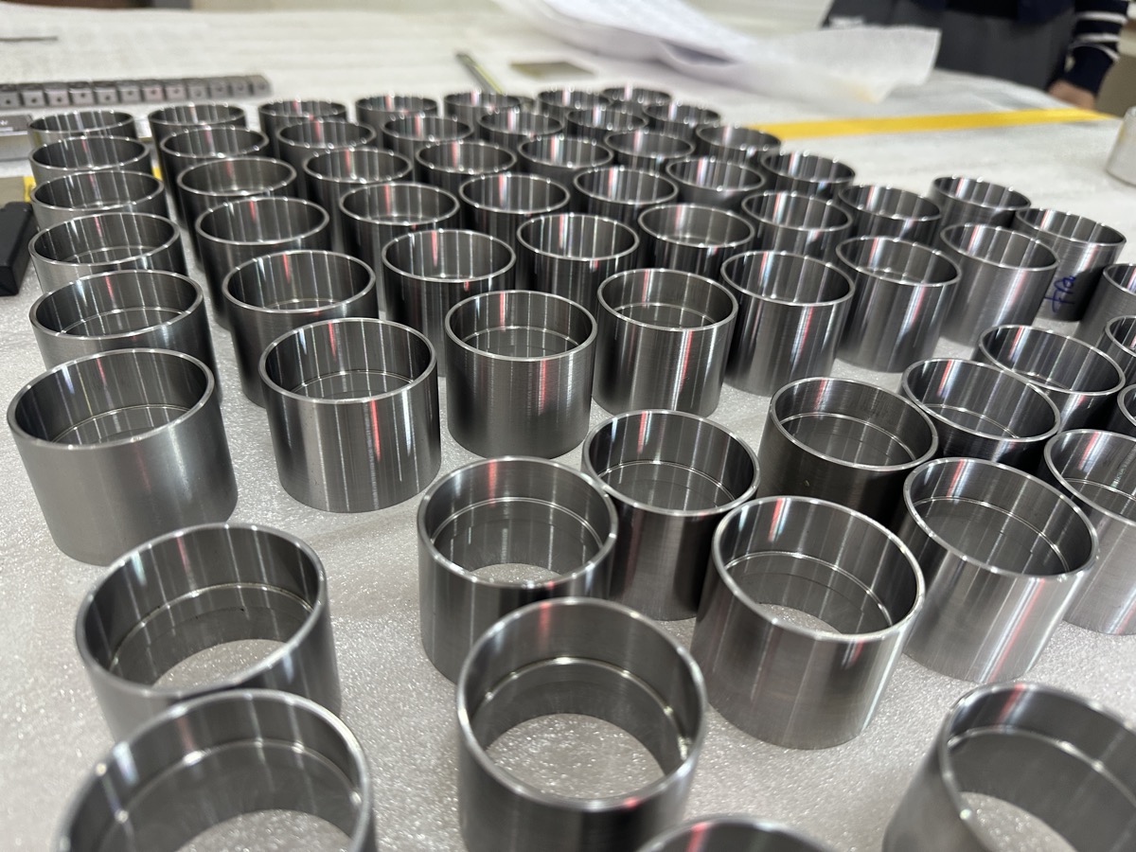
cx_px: 568
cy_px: 426
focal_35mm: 24
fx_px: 788
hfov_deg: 71.6
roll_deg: -5.6
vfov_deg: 56.8
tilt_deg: -34.5
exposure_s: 1/60
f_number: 1.78
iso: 250
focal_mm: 6.86
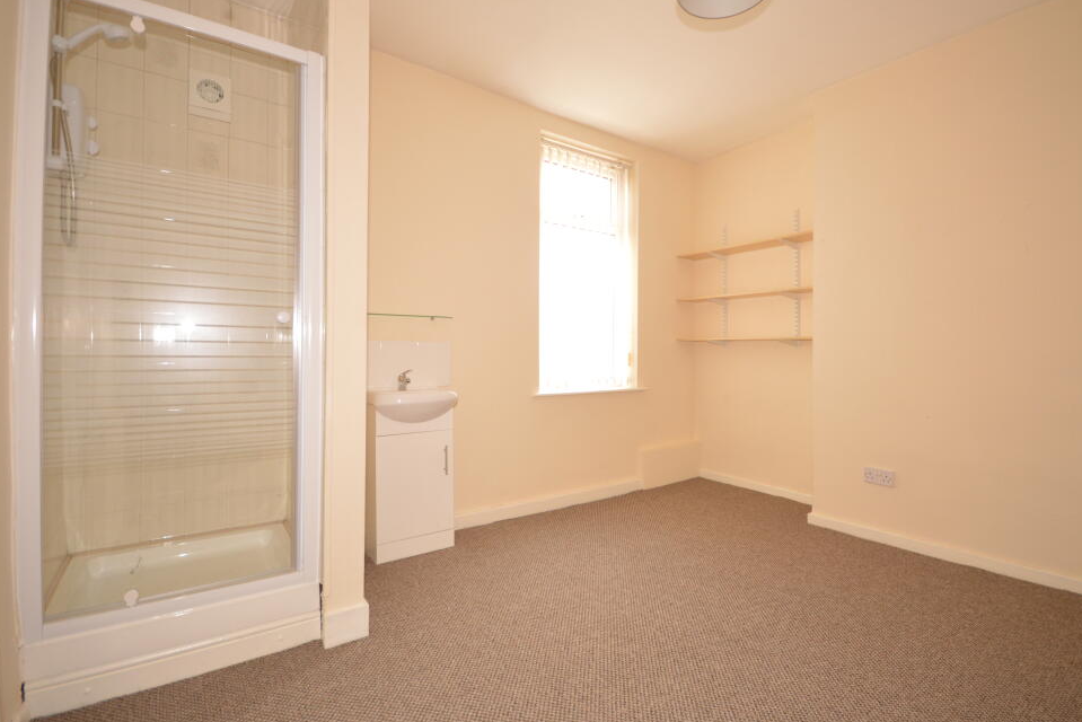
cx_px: 554
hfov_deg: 96.7
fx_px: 481
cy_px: 346
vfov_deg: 73.7
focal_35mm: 16
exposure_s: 1/80
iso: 400
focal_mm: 10
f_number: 4.5
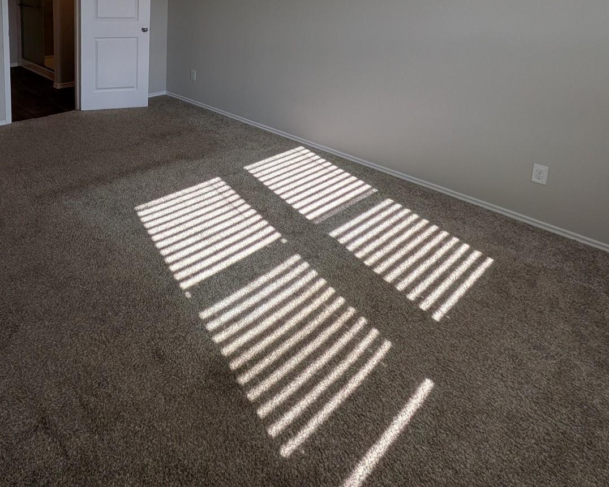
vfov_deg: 49.3
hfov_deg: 63.1
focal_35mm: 26
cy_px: 53
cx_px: 171
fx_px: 469
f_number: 2.2
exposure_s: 1/170
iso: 52
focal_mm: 1.85
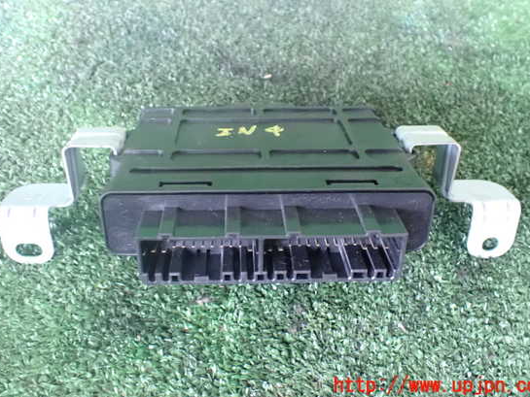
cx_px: 262
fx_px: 505
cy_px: 180
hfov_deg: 55.3
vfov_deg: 42.9
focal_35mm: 33
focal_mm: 5.4
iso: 1600
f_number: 2.3
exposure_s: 1/25
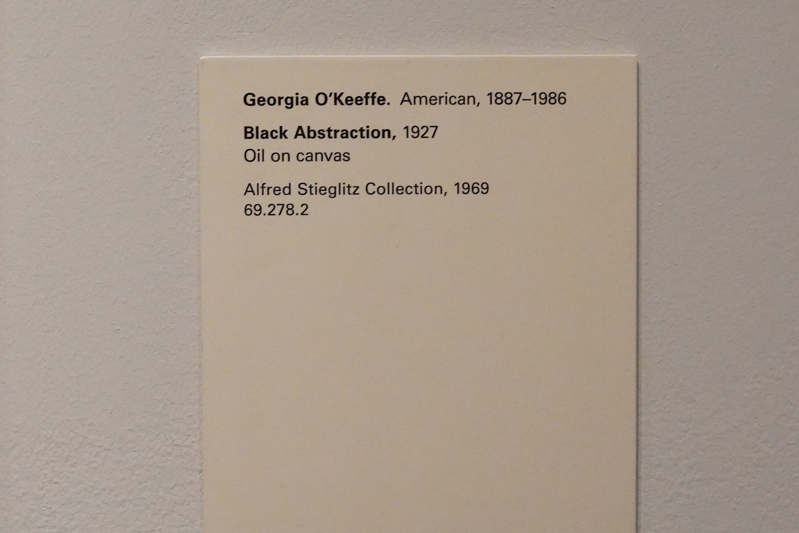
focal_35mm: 40
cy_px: 266
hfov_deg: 48.5
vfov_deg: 33.4
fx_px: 888
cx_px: 400
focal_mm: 40
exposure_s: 1/100
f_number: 6.3
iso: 8000
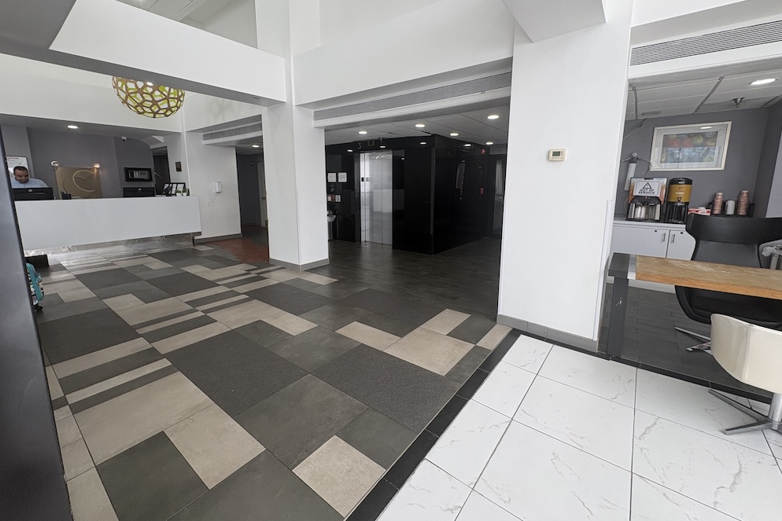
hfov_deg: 100.4
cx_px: 387
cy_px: 234
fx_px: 326
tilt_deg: -9.6
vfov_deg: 77.1
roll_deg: +1.0
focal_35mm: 15
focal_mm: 2.22
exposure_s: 1/120
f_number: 2.2
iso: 64
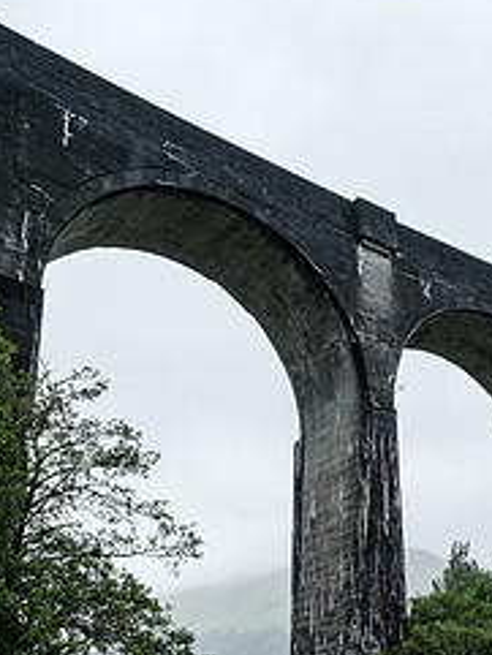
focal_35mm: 43
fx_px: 814
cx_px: 351
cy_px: 484
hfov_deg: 33.2
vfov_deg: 42.6
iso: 320
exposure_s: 1/680
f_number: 3.6
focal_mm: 16
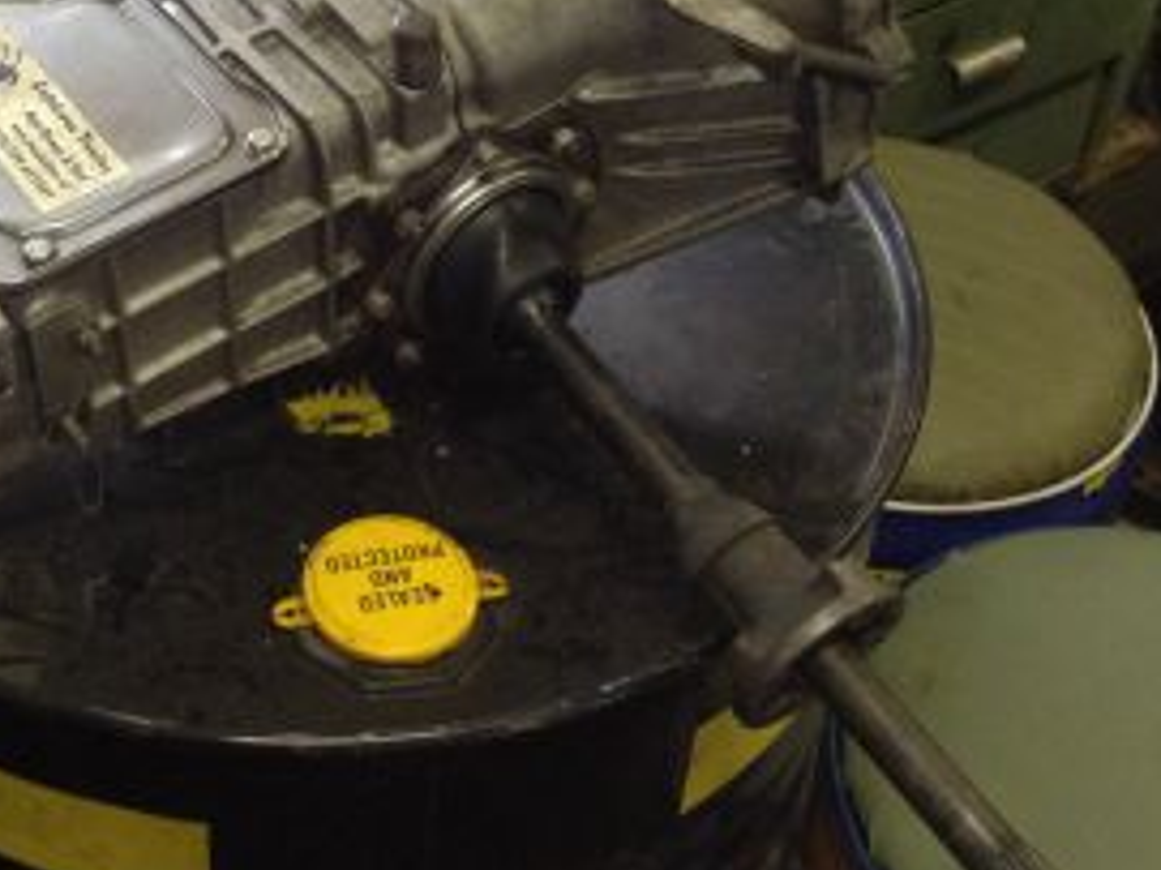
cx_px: 253
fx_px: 2079
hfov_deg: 30.5
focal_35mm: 62
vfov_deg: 23.3
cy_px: 180
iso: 250
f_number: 2.4
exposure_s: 1/20
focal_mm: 4.28
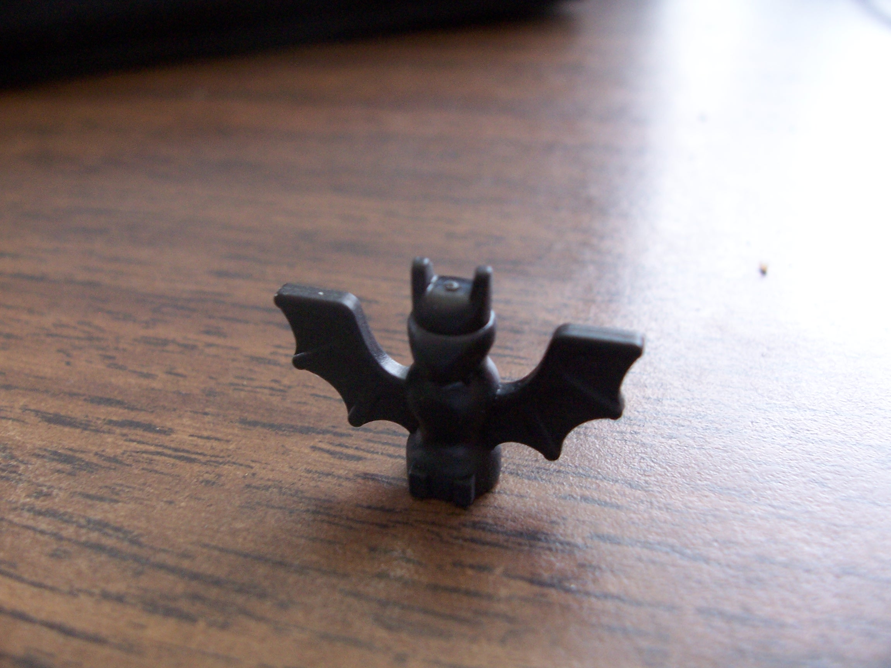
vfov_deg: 40.7
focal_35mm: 35
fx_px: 901
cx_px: 446
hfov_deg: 52.6
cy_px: 334
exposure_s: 1/15
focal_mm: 6
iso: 140
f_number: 2.8
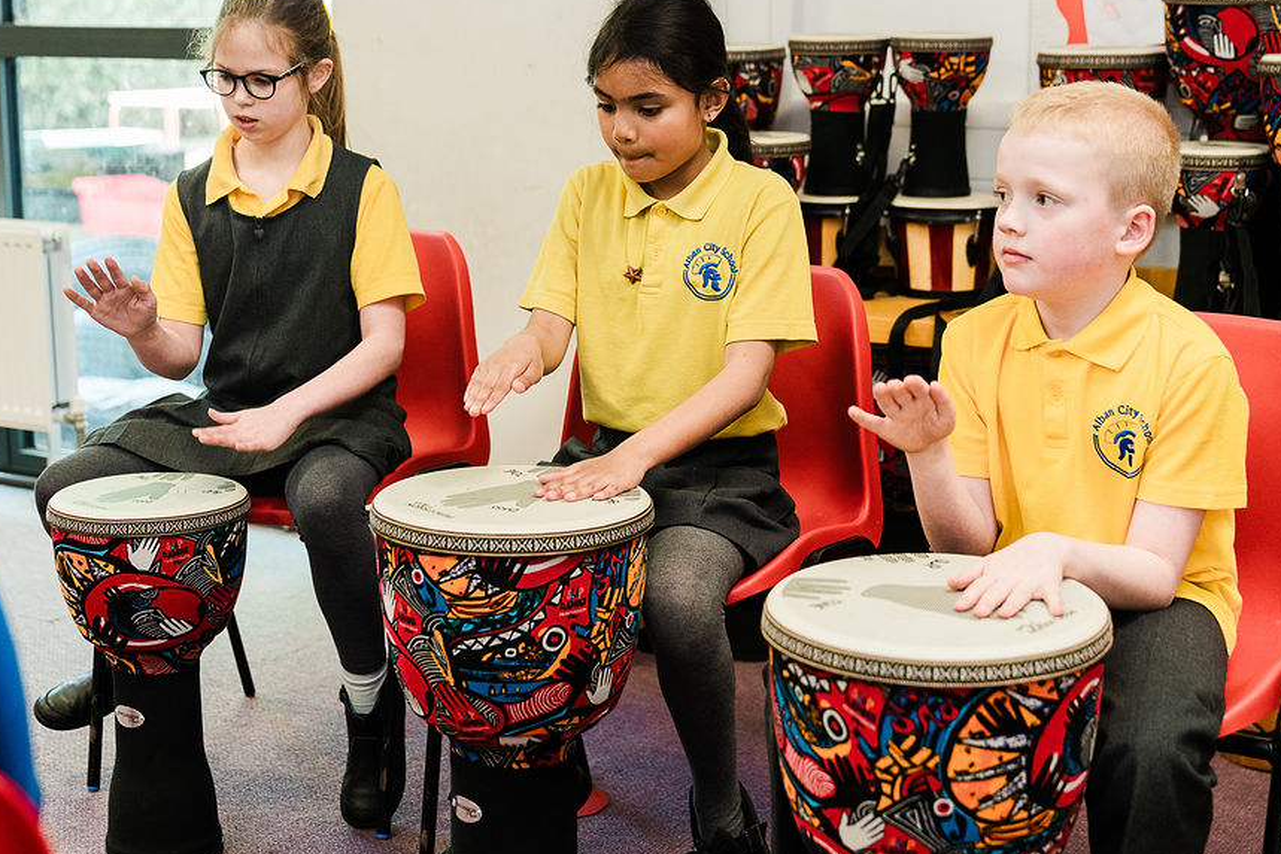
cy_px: 370
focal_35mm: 57
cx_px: 598
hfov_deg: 35.0
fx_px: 2028
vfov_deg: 23.8
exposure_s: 1/250
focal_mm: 47
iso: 2000
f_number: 2.8
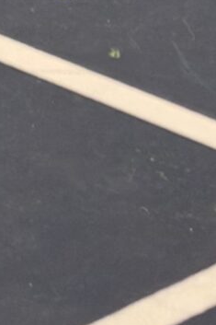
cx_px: -151
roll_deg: +0.0
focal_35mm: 362
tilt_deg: -7.9
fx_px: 3261
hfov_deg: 3.8
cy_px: -843
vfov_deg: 5.2
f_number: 1.48
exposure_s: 1/60
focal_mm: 6.93
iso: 160
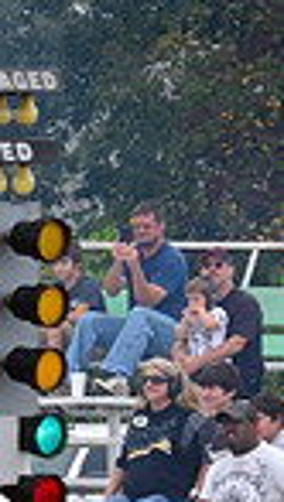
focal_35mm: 619
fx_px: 8263
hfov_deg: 1.9
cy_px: 601
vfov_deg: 3.5
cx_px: -705
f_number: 8
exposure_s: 1/1000
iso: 1000
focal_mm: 100
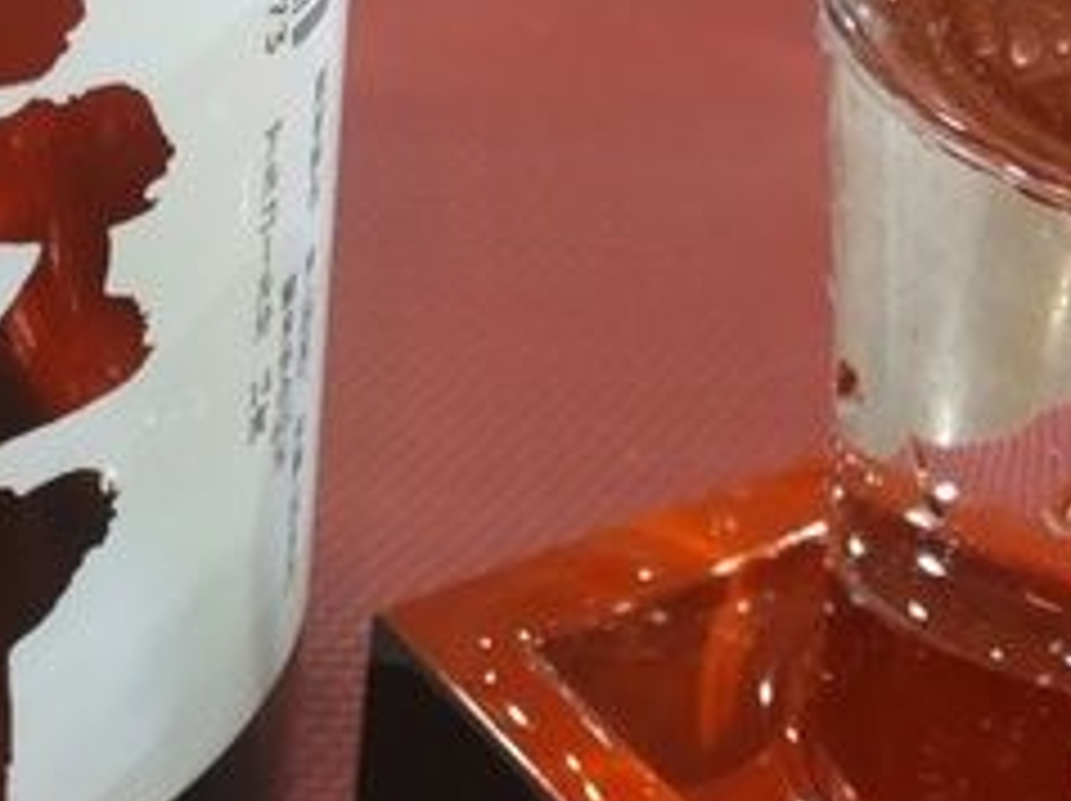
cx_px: 160
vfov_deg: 16.6
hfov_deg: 21.7
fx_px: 2751
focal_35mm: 89
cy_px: 389
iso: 800
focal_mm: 4.8
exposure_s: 1/38
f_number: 1.79
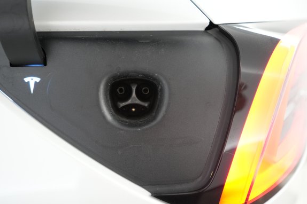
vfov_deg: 44.9
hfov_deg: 63.5
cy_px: 97
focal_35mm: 29
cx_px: 136
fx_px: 247
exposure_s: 1/80
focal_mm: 26
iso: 1600
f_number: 2.8
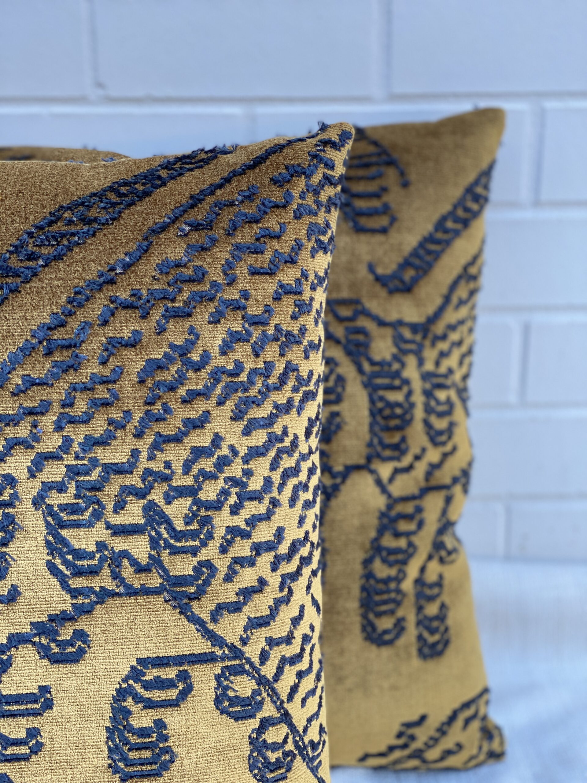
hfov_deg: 28.0
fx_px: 1176
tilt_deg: -18.4
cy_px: 392
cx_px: 294
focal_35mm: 52
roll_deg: -0.2
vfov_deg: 36.8
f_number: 2
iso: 50
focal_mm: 6
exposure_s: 1/122
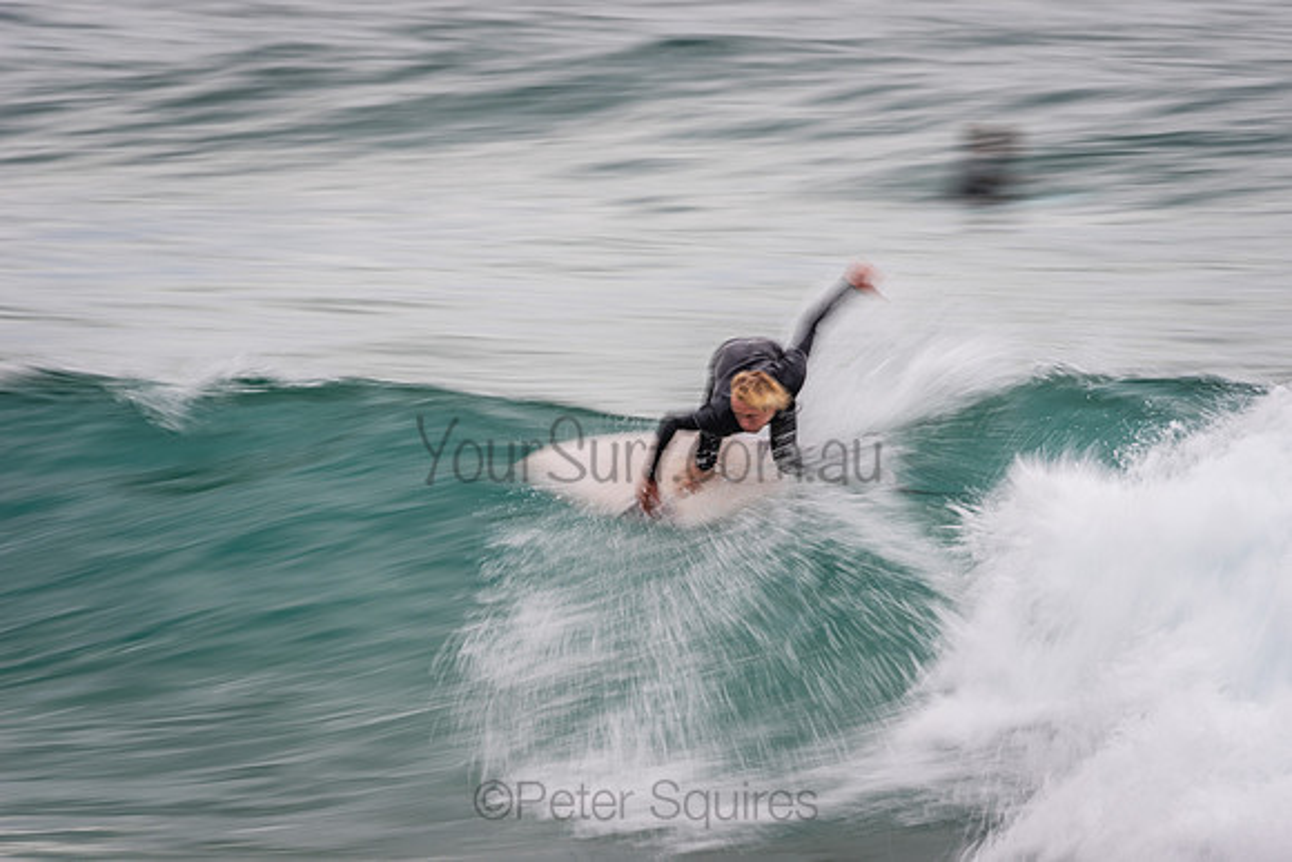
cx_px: 646
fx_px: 17948
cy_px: 431
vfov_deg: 2.8
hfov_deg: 4.1
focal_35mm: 500
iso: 64
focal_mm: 500
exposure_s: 1/20
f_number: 16
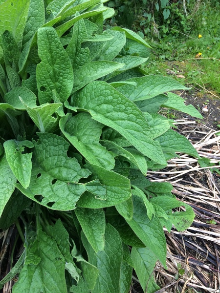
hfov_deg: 48.2
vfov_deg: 61.7
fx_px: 246
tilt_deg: -46.1
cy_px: 146
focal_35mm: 29
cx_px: 110
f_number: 2.2
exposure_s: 1/33
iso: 40
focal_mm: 4.15
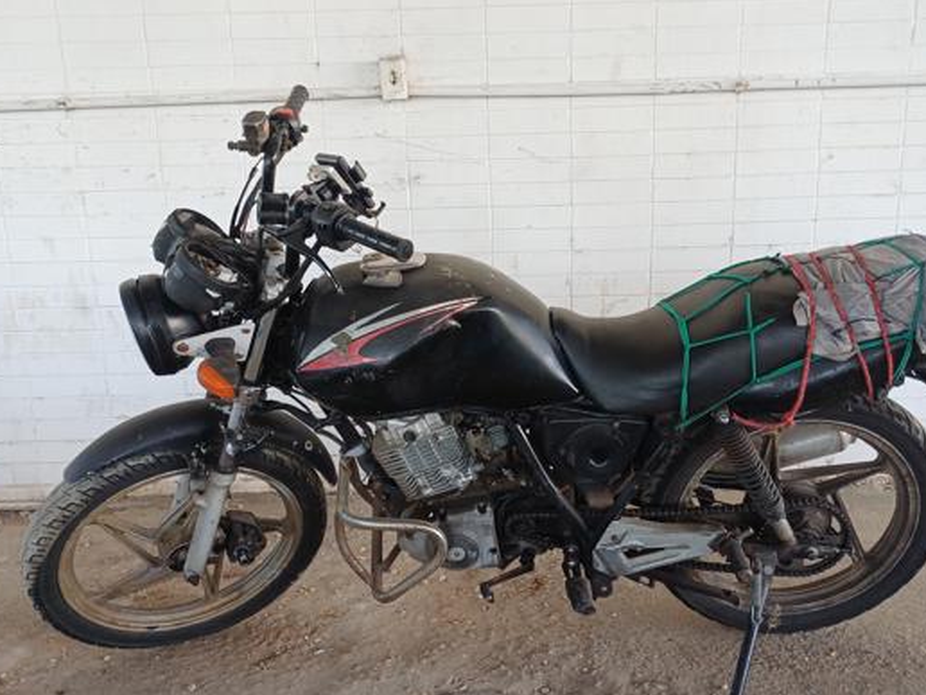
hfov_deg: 58.2
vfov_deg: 45.4
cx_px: 520
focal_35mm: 31
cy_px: 339
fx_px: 829
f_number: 1.8
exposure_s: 1/60
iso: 80
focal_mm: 4.65
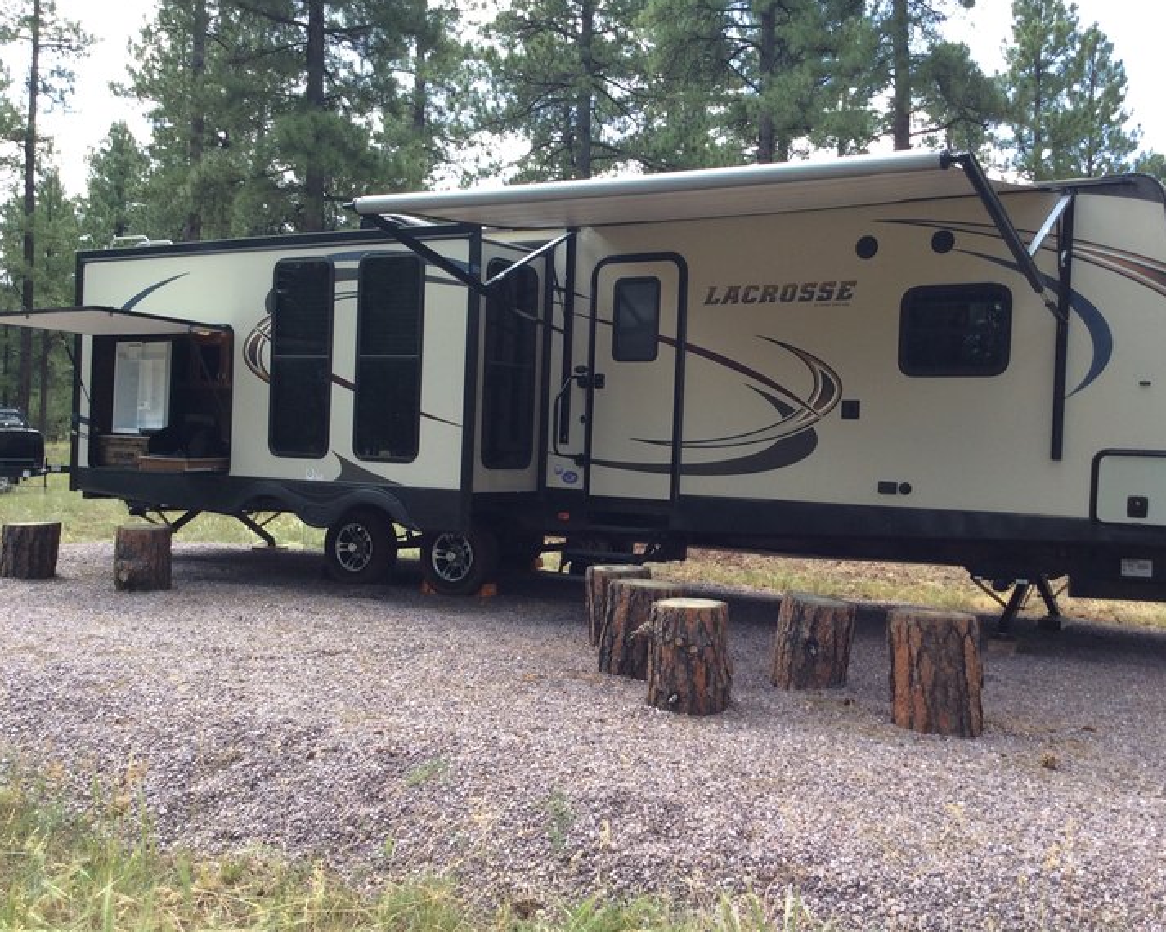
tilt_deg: +0.5
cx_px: 648
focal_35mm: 35
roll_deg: -1.4
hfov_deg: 51.4
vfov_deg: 42.2
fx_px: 1207
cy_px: 482
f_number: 2.4
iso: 32
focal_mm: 3.3
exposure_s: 1/286
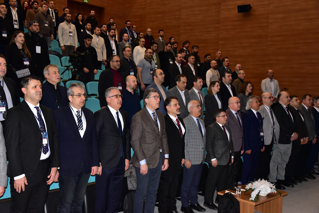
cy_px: 106
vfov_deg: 30.5
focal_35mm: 44
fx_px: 390
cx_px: 160
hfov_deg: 44.5
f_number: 7.1
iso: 3200
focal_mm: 44
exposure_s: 1/200
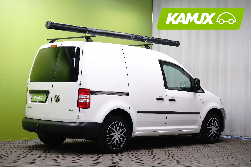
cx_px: 126
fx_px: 488
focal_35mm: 70
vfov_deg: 19.5
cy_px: 84
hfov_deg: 28.8
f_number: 9
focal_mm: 70
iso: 500
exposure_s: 1/6
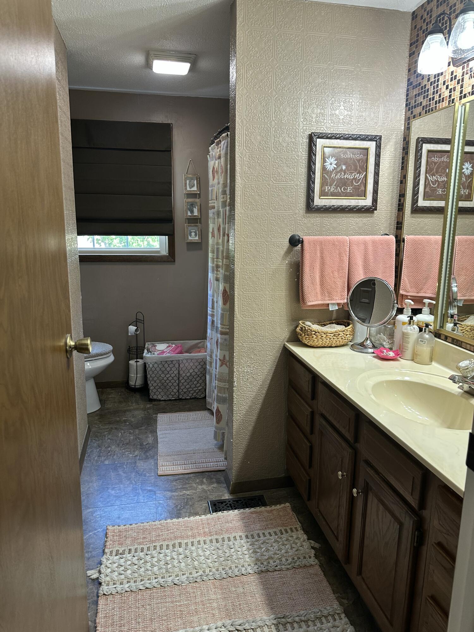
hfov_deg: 56.8
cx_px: 237
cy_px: 316
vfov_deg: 71.6
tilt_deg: -10.7
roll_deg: -1.3
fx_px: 438
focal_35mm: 24
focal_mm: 6.86
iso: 160
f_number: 1.78
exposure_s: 1/60
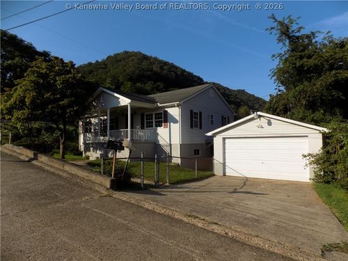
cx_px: 174
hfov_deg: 73.9
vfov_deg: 58.9
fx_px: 231
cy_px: 130
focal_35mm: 23
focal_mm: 4
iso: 80
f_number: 3.1
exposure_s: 1/1000
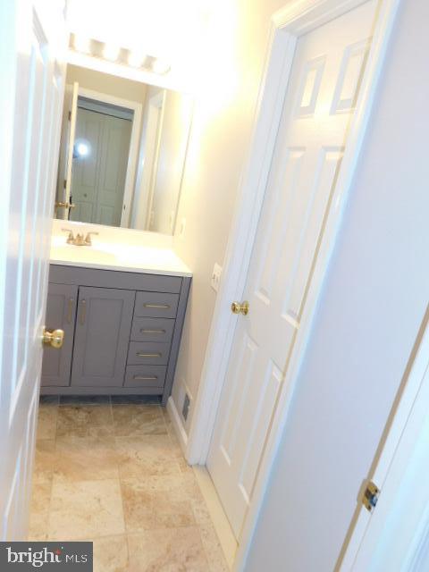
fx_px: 397
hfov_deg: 56.8
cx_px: 214
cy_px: 286
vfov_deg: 71.6
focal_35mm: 24
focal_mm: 4.1
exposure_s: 1/30
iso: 160
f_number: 3
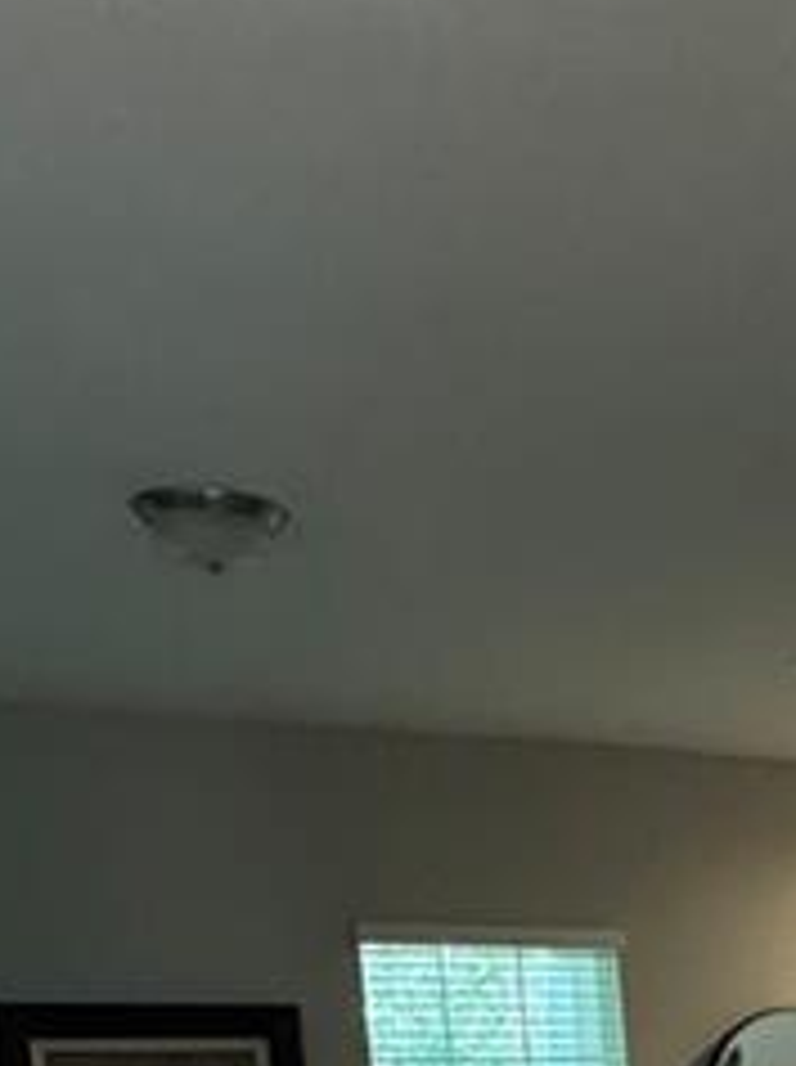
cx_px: 1178
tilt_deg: -10.8
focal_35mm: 71
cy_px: 1547
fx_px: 2183
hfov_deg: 18.4
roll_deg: +2.5
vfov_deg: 22.9
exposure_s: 1/60
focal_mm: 2.22
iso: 400
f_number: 2.2
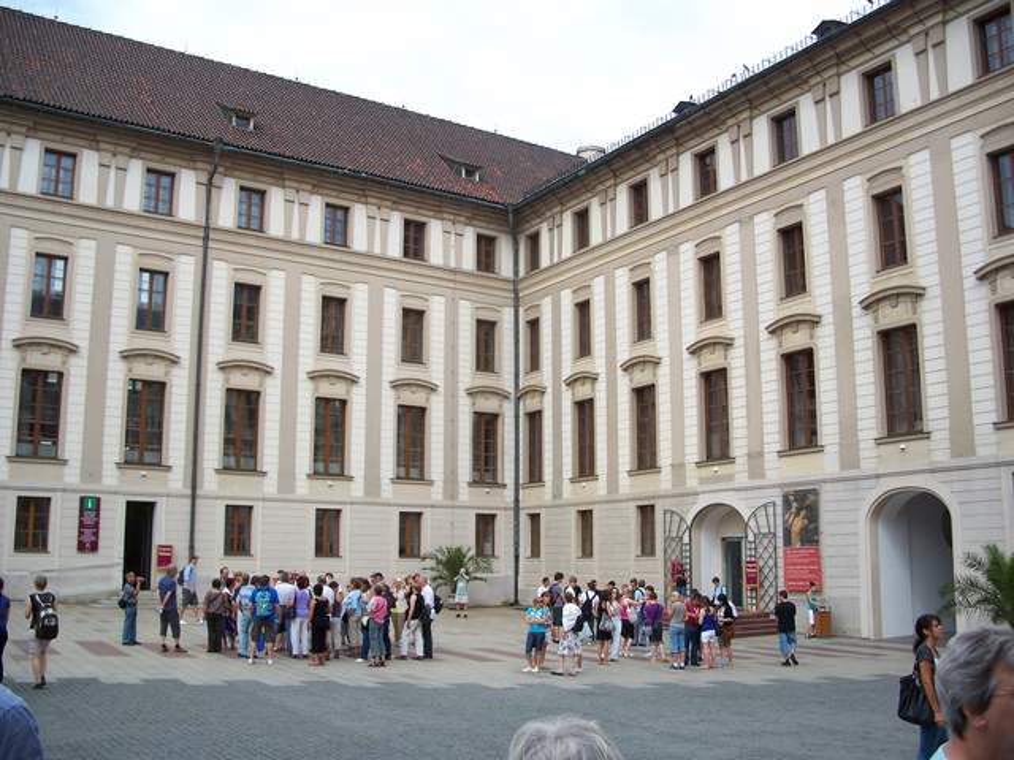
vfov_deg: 38.7
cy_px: 380
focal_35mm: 37
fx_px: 1084
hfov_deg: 50.1
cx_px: 507
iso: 64
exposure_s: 1/500
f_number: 2.8
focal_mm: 7.8
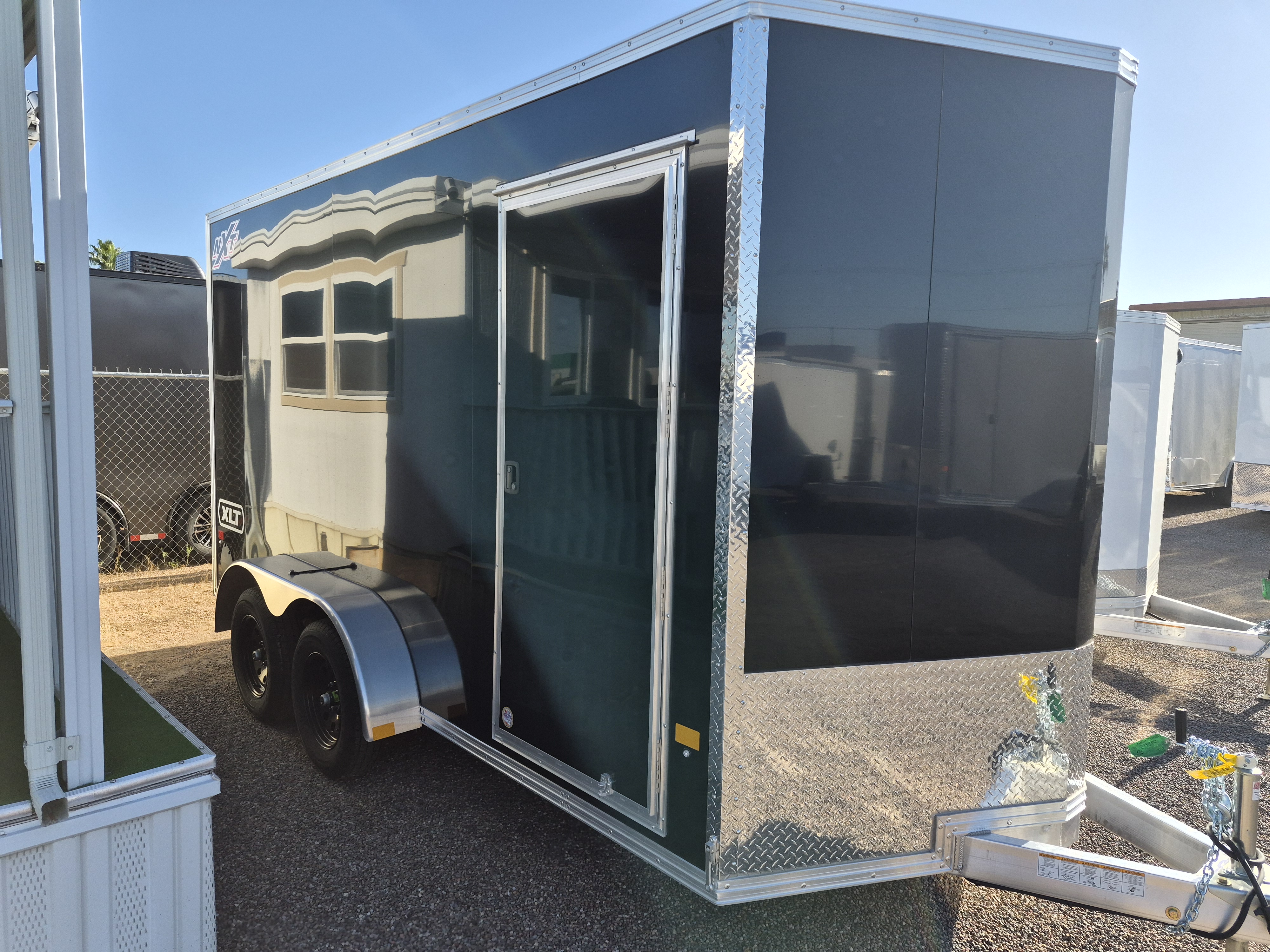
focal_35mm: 23
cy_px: 476
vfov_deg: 58.9
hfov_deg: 73.9
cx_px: 635
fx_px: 844
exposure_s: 1/3792
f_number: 1.8
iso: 80
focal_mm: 5.4
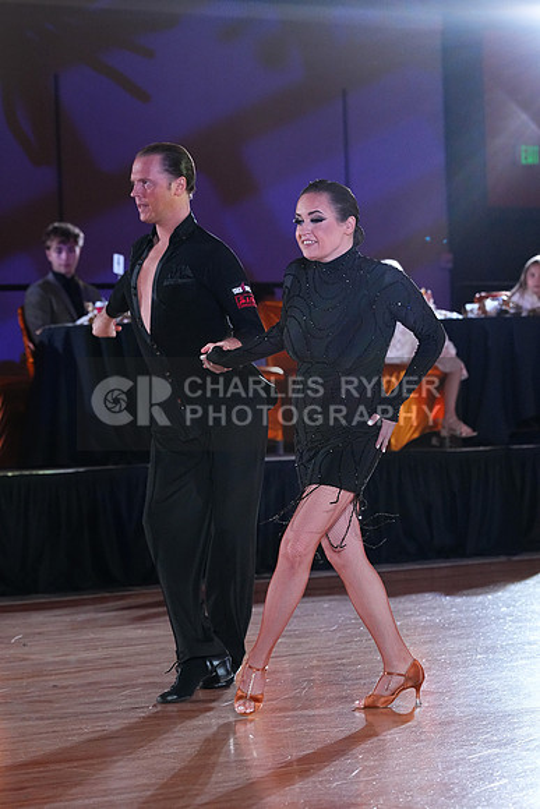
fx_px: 2923
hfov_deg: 10.6
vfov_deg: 15.8
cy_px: 404
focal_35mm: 130
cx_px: 270
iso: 5000
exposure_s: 1/400
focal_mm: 130
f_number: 5.6
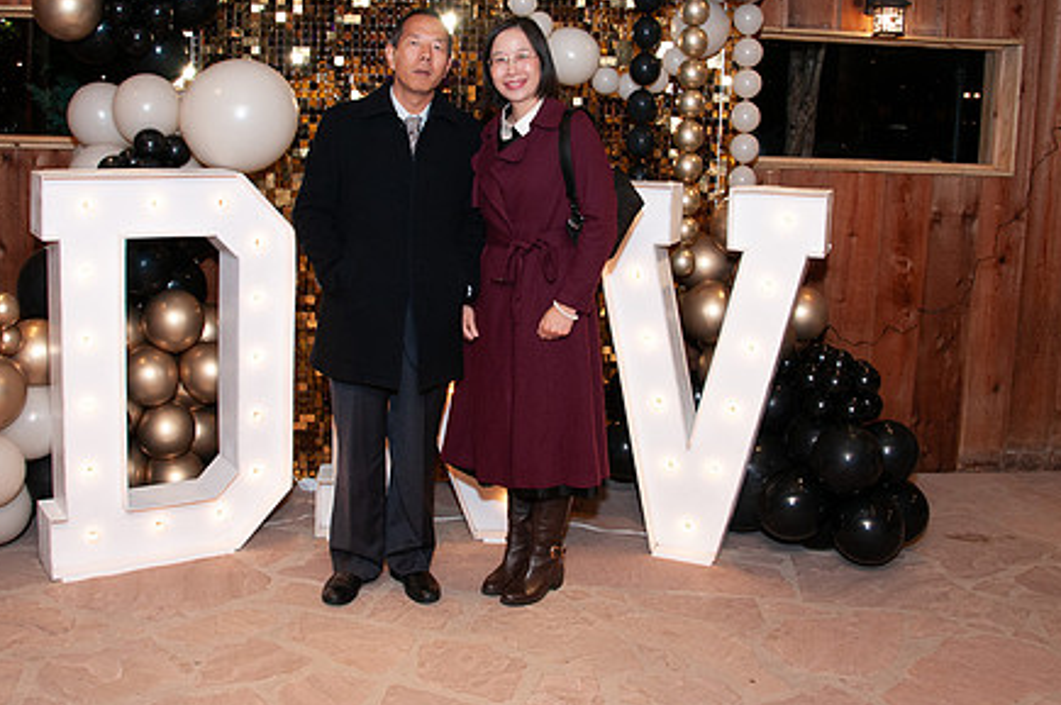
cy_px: 240
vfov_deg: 36.4
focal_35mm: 36
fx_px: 1060
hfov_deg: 53.1
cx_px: 493
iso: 400
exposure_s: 1/100
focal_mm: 18
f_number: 5.6
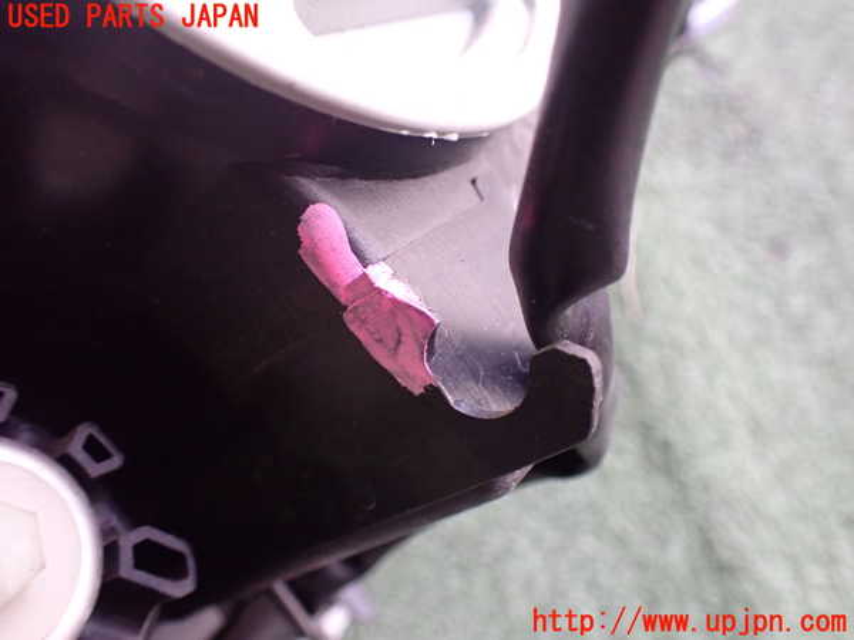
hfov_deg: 60.0
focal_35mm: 30
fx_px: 740
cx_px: 427
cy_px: 320
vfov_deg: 46.8
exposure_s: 1/60
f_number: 2.3
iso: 800
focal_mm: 5.4
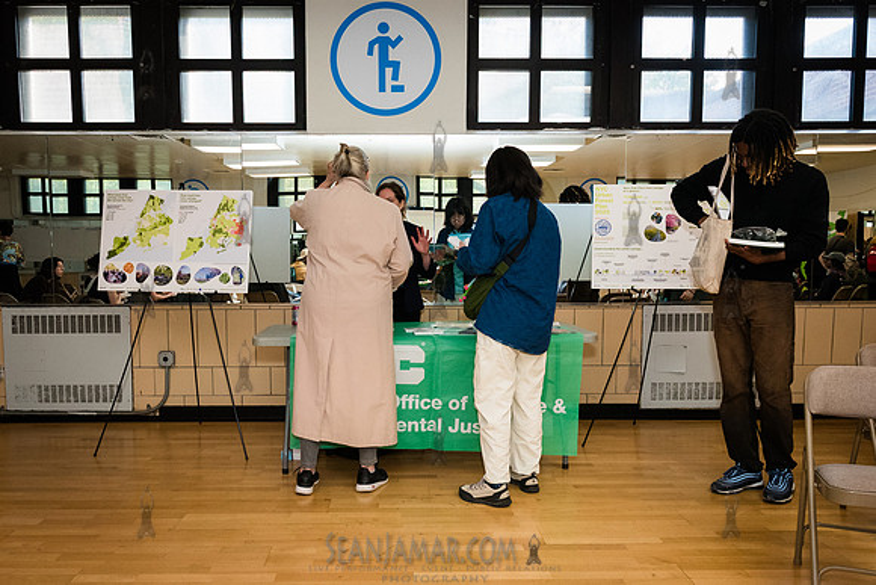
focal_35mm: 28
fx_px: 691
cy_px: 310
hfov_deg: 64.6
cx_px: 402
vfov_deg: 45.8
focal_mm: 24
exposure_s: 1/250
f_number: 4.5
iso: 4000
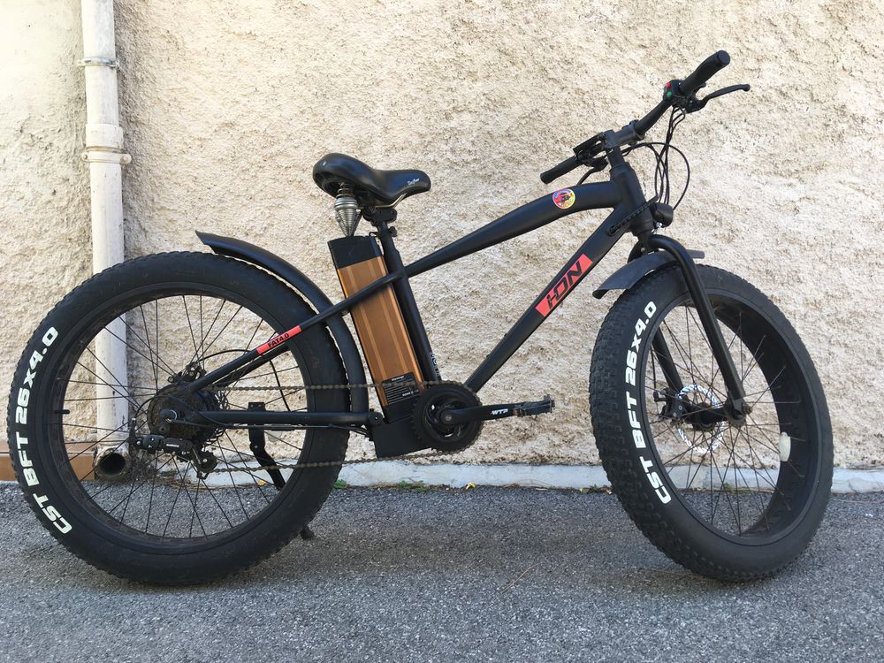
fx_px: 741
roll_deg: -0.9
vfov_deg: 48.2
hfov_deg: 61.7
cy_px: 332
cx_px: 442
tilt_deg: -6.6
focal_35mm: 29
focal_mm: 4.15
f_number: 2.2
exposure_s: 1/100
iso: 32
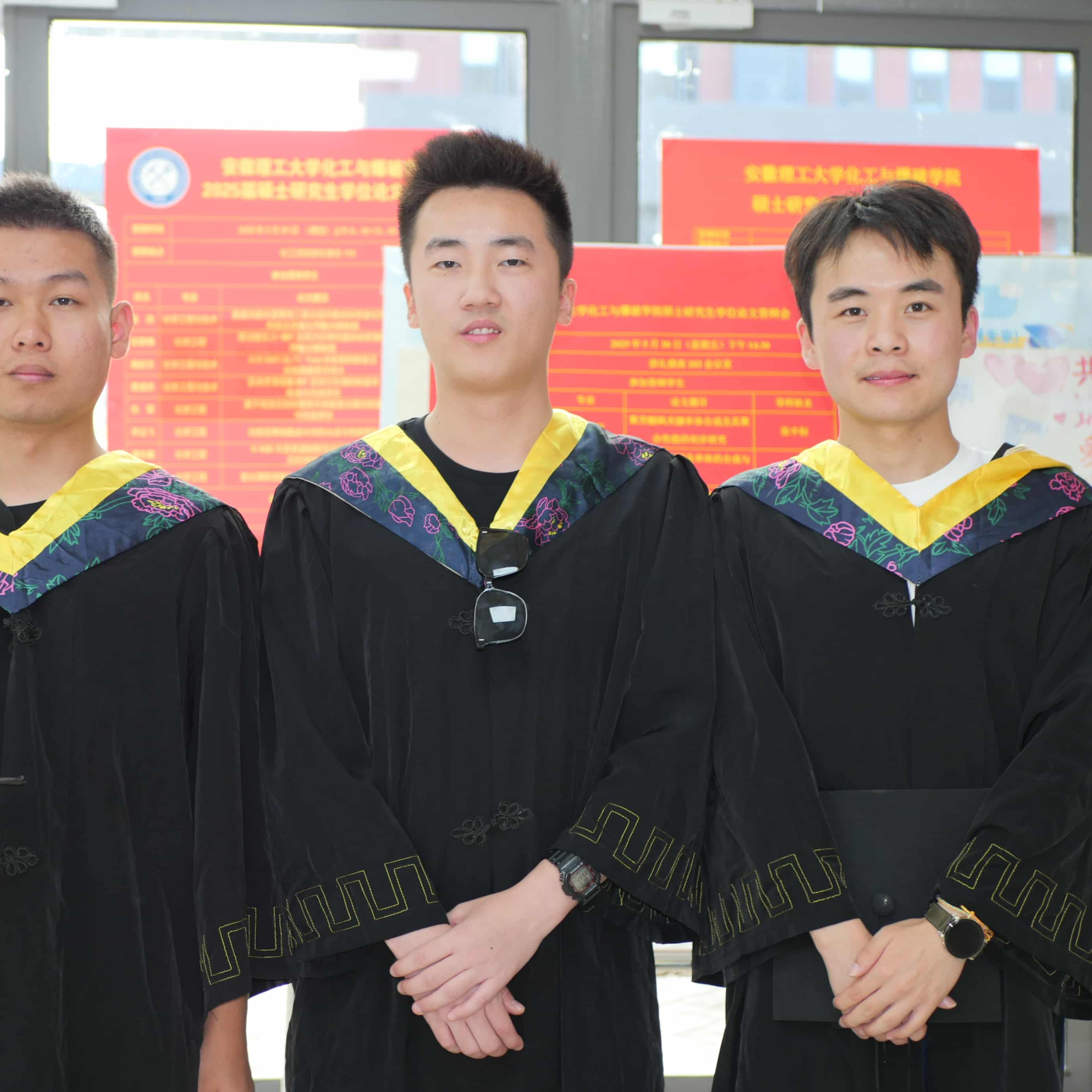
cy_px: 546
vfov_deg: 29.1
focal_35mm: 59
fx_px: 2106
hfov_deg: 29.1
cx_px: 538
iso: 250
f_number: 2.2
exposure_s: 1/50
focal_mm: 25
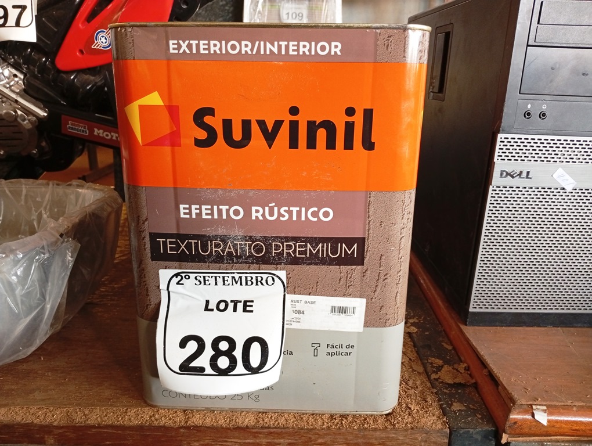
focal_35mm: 27
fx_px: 462
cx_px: 296
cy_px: 223
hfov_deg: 65.2
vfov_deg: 51.5
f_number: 1.8
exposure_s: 1/20
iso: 729
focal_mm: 3.98
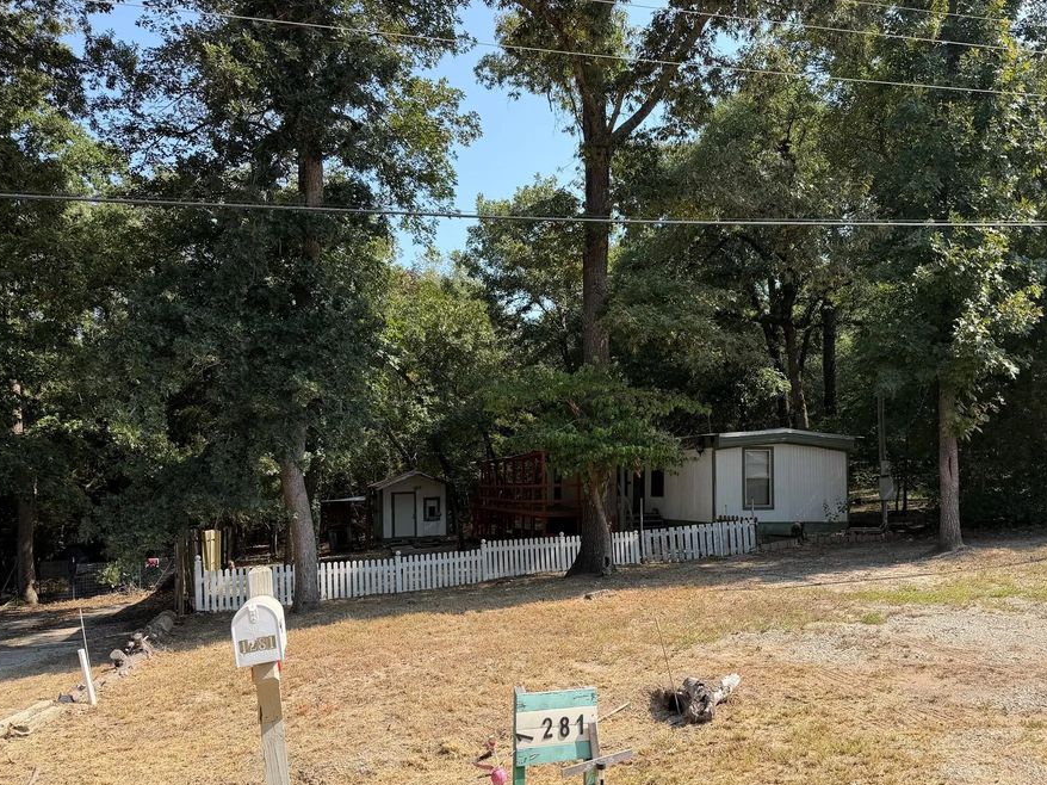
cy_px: 457
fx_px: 847
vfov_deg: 49.5
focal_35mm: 28
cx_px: 593
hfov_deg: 63.2
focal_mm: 6.76
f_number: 1.78
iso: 80
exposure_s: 1/2299
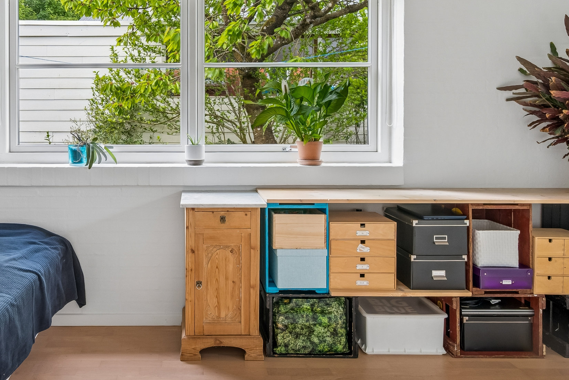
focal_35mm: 29
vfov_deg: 44.6
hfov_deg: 61.6
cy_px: 145
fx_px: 458
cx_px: 175
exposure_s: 1/25
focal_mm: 16
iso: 640
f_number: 9
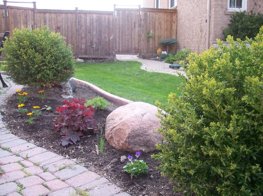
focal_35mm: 38
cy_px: 98
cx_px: 132
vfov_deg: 37.7
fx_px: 288
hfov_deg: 49.0
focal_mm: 8
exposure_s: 1/250
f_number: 2.8
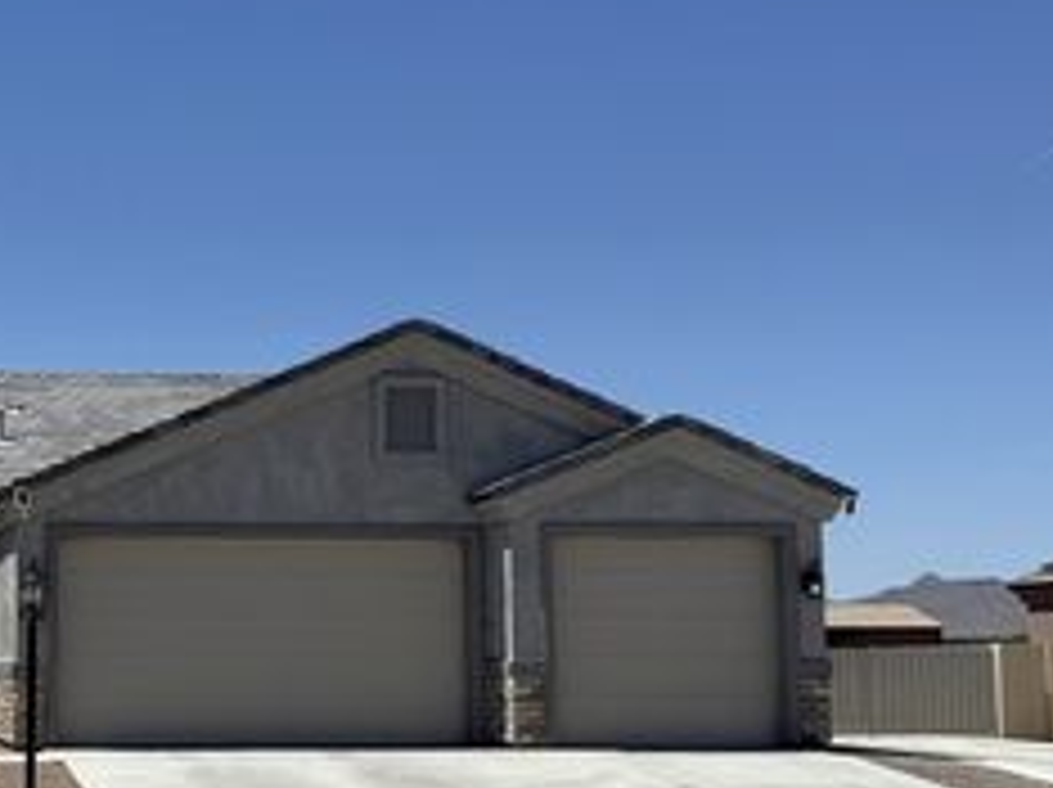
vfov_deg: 23.4
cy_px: 565
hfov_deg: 29.8
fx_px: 1884
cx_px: 86
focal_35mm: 62
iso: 80
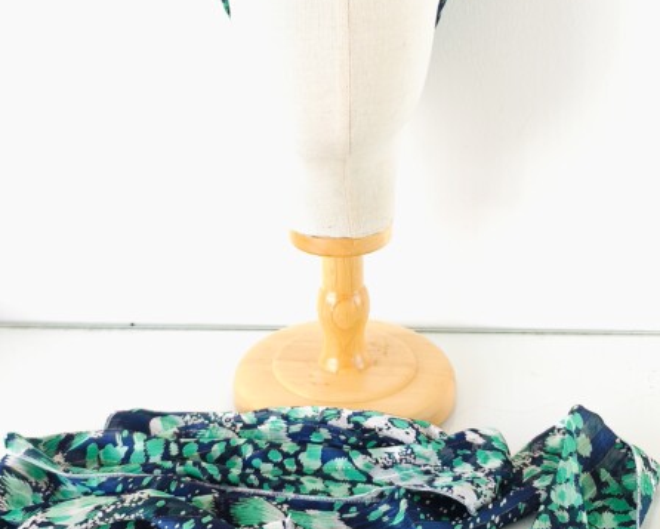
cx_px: 331
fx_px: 821
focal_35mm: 42
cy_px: 139
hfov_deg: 43.8
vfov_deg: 35.0
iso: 50
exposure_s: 1/25
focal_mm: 6.14
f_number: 1.65
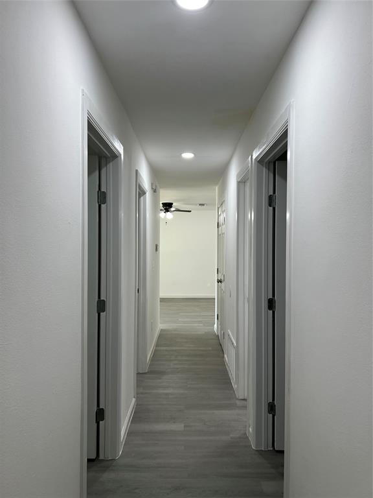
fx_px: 374
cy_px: 249
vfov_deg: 67.3
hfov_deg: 53.1
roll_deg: +0.0
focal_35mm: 26
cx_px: 186
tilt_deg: +2.5
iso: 64
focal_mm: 5.7
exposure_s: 1/120
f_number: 1.5
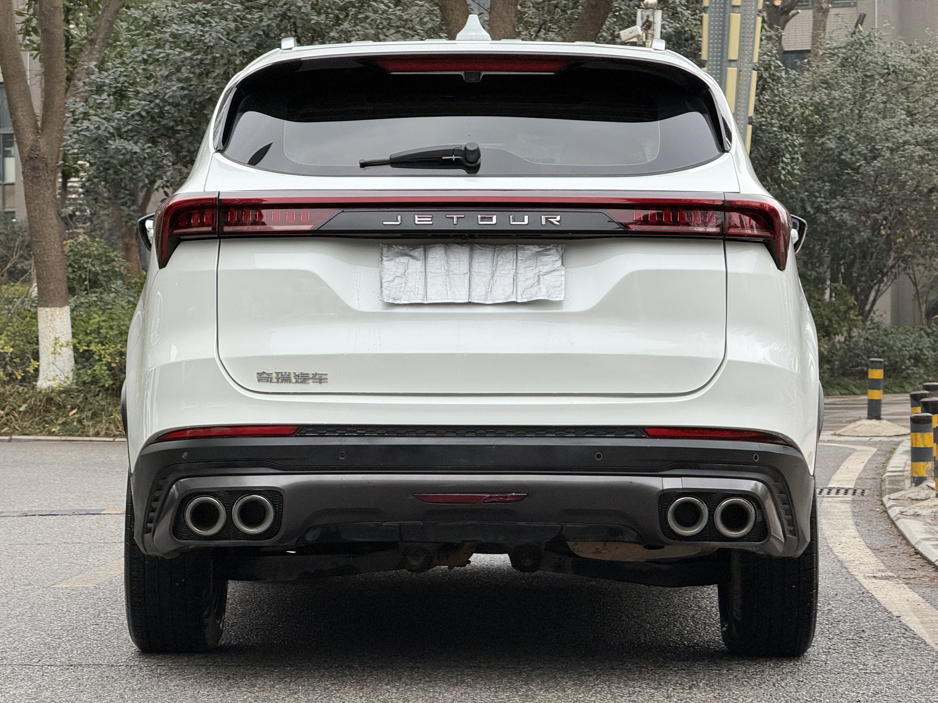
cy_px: 352
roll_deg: +0.3
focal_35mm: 120
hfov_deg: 16.4
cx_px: 469
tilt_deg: -0.5
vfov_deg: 12.3
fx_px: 3252
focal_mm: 15.66
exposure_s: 1/99
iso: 80
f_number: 2.8
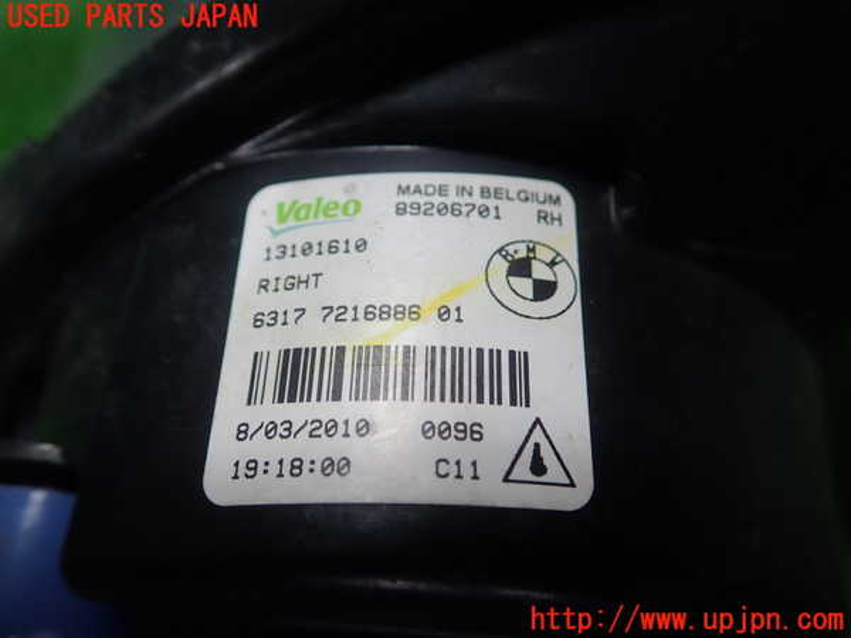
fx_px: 738
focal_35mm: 30
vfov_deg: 46.8
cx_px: 426
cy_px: 319
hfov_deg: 60.0
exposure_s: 1/125
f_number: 2.3
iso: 160
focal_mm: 5.5
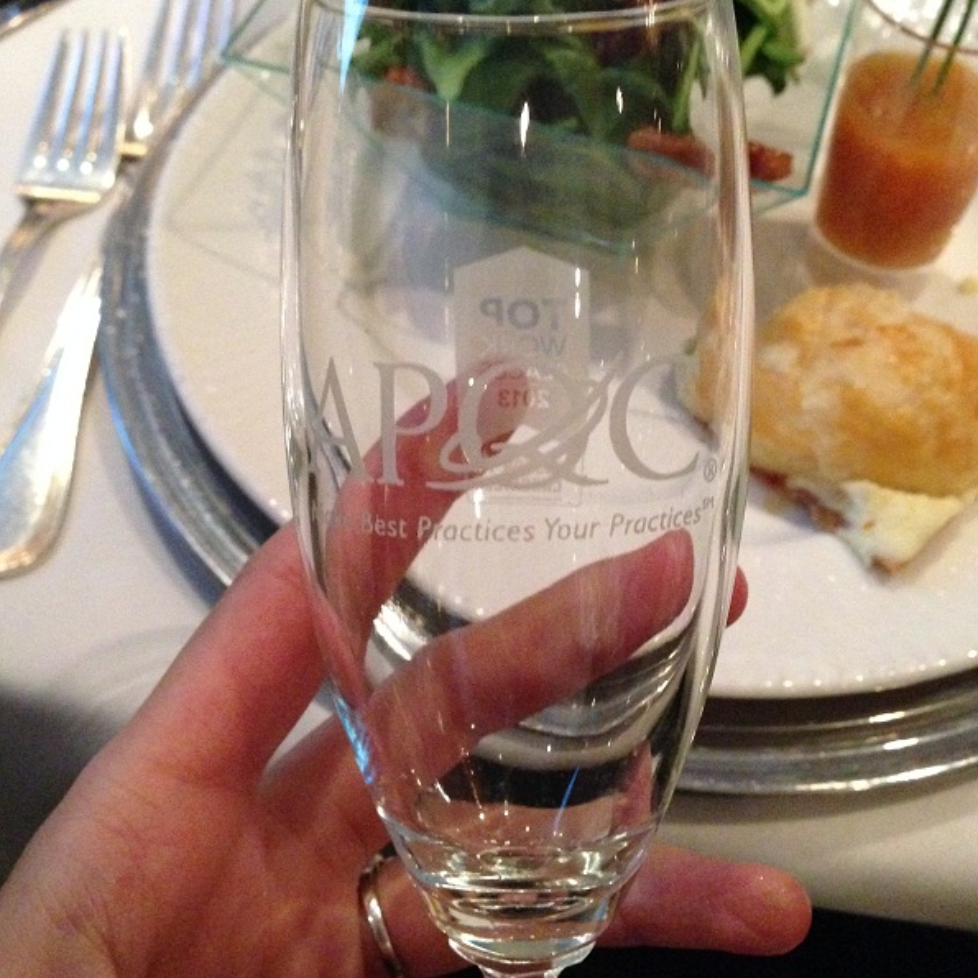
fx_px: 1279
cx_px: 483
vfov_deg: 41.8
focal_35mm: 40
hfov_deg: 41.9
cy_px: 459
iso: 800
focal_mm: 4.12
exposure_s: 1/15
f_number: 2.4
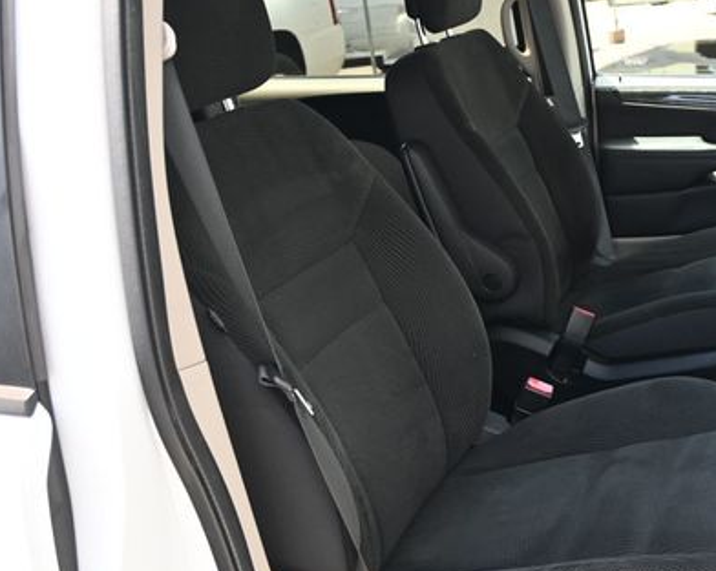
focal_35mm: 47
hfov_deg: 38.5
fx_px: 998
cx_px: 532
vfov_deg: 32.0
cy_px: 283
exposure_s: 1/200
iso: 400
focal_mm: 20.5
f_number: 3.8
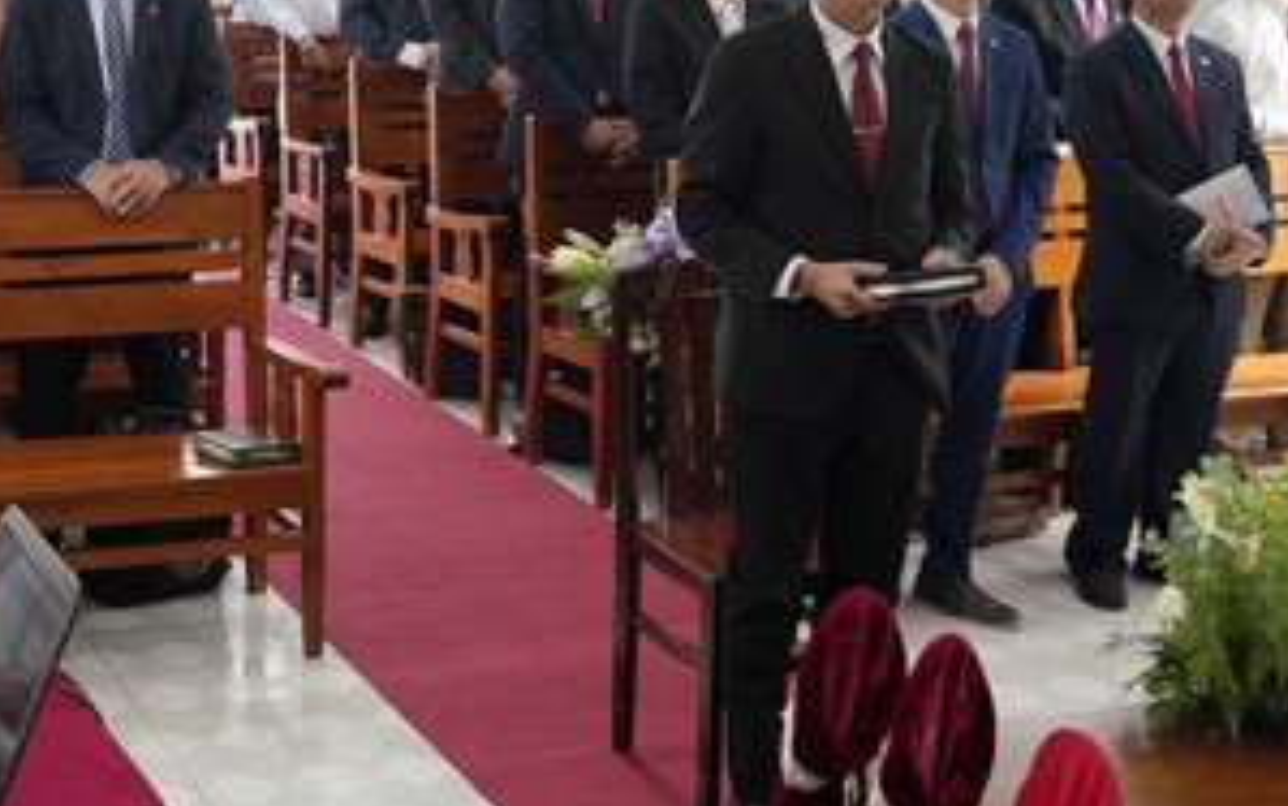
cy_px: -24
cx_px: 302
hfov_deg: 28.1
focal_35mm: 72
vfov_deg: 17.6
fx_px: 2528
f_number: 4
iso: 640
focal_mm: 33
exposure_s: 1/160
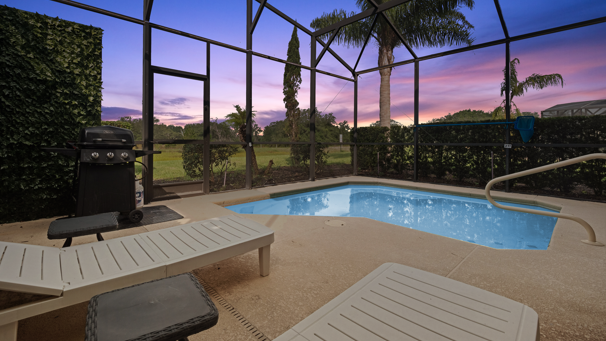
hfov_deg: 99.3
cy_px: 144
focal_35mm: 16
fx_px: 257
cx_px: 292
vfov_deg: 66.7
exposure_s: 1/320
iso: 320
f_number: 7.1
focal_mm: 7
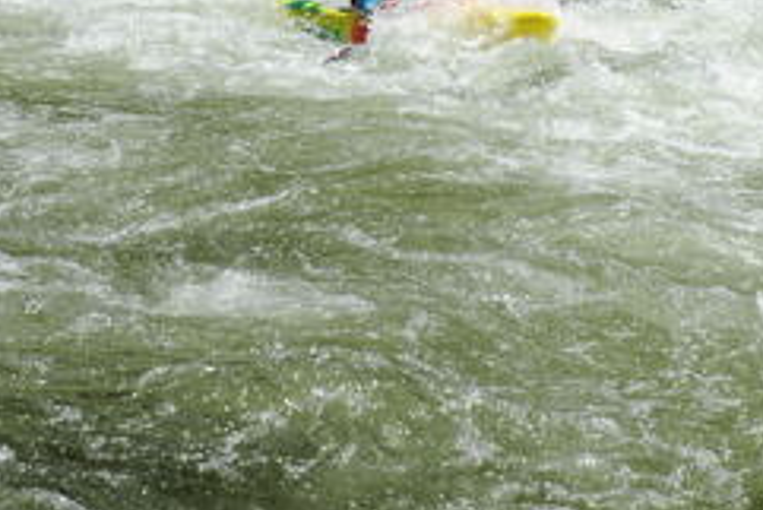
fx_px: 2460
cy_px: -234
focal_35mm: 116
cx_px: 427
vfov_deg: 11.4
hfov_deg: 17.6
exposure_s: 1/2000
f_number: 5.6
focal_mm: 35
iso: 200
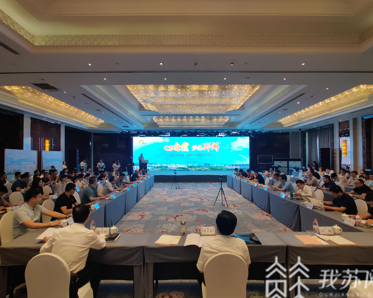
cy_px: 153
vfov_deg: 88.0
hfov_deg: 100.7
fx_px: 155
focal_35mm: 14
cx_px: 187
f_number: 2.2
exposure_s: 1/33
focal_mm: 2.25
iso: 125
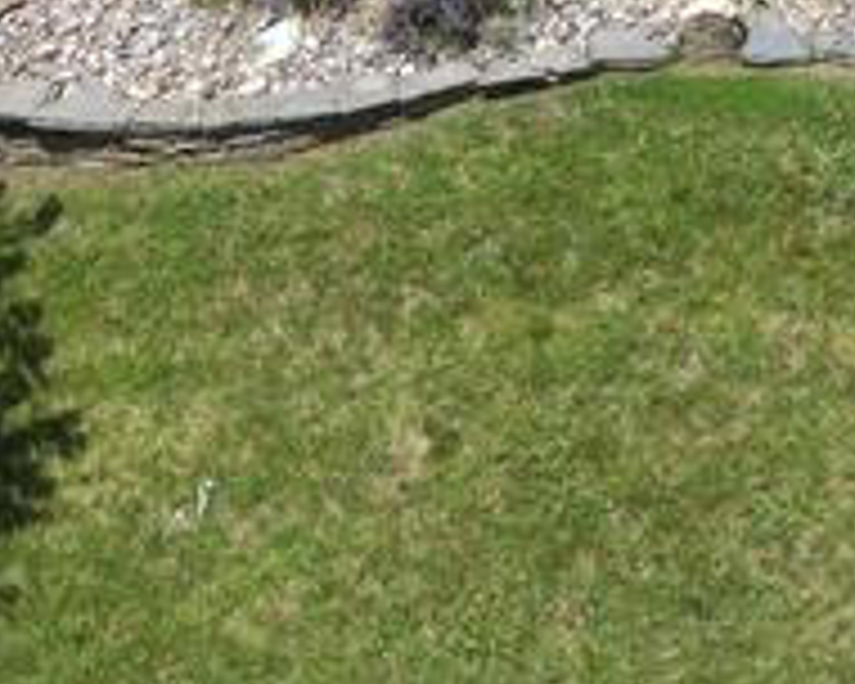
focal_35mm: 126
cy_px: -963
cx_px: 536
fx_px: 3188
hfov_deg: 15.3
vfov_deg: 10.5
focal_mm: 6.72
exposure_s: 1/2500
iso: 100
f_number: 1.7
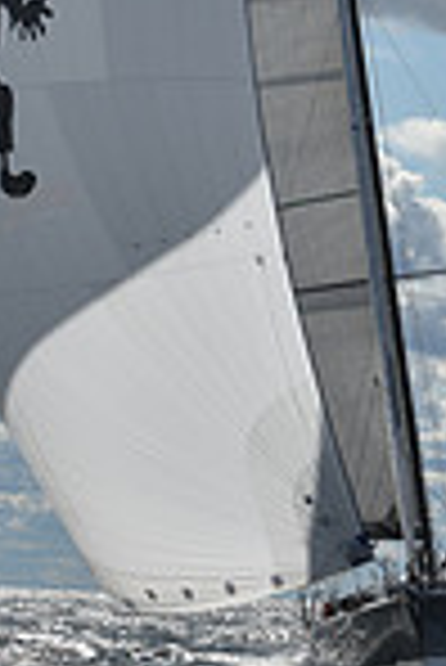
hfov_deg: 5.0
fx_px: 5080
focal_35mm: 274
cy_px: -36
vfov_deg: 7.5
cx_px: 313
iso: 250
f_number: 16
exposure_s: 1/640
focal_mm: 70
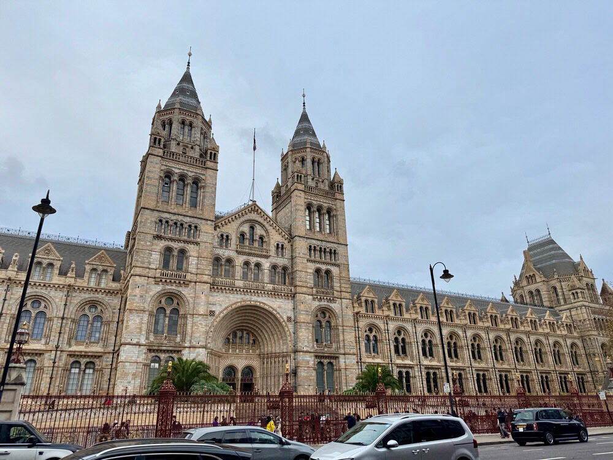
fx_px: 425
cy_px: 230
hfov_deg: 71.6
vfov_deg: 56.8
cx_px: 306
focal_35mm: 24
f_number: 1.8
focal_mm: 6.8
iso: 80
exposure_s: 1/2252
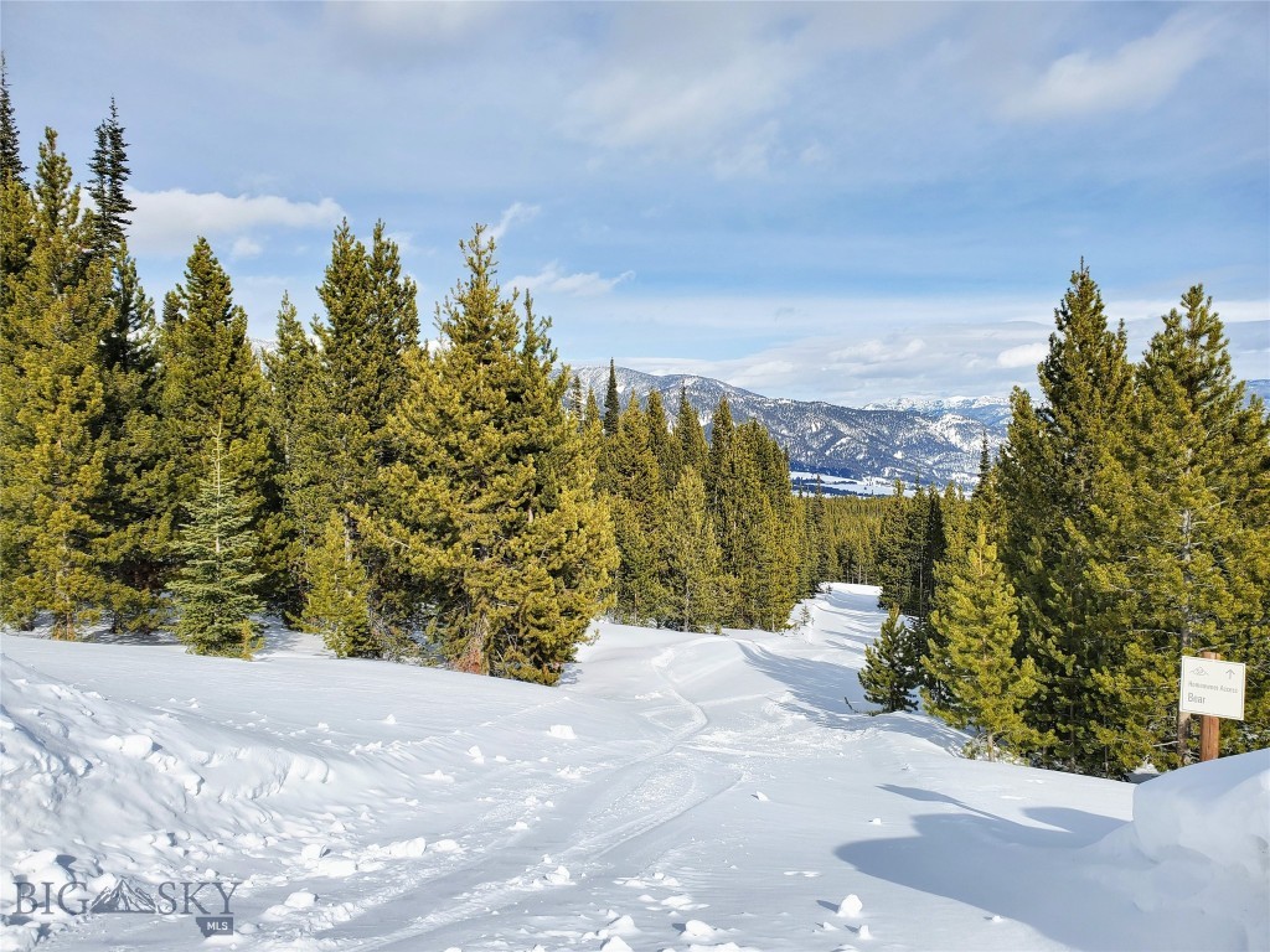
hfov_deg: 67.3
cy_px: 476
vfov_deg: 53.1
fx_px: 954
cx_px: 635
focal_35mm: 26
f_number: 2.4
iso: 50
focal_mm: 4.3
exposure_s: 1/2015
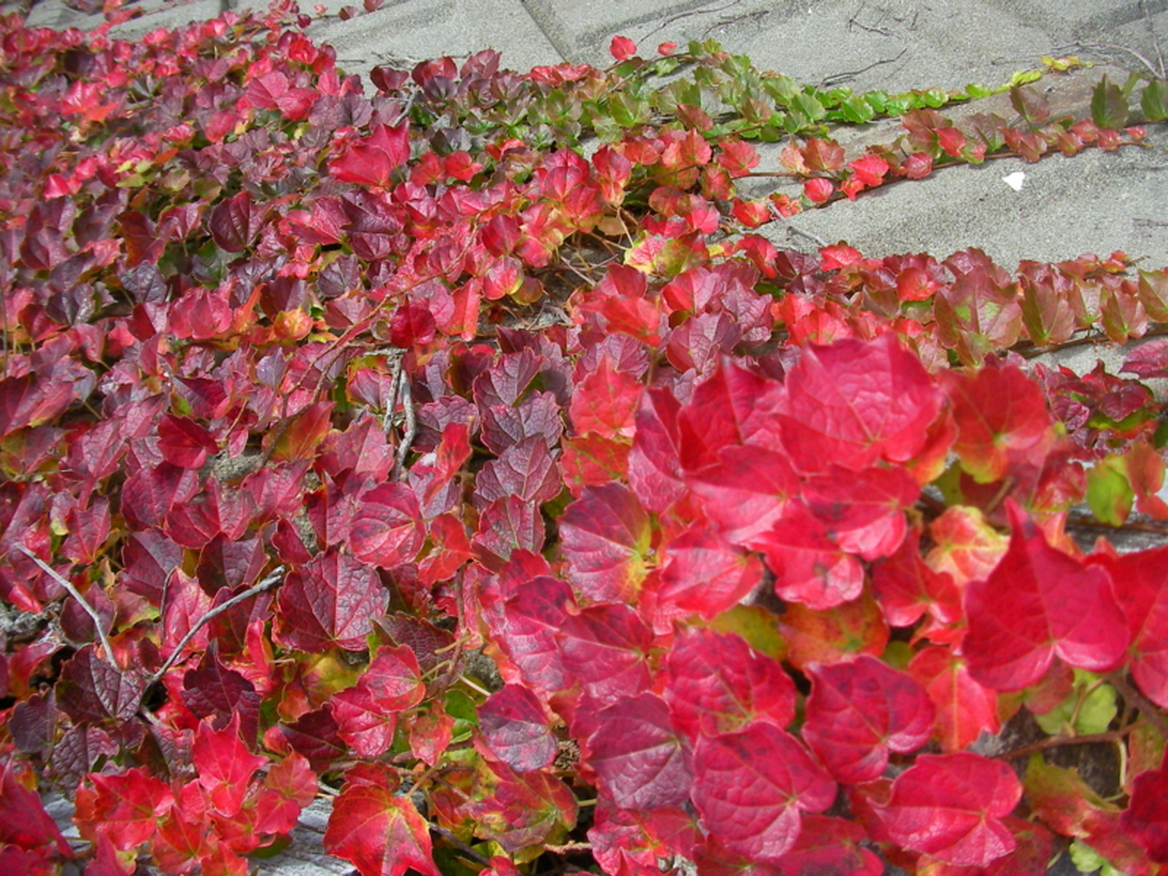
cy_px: 438
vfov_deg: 35.1
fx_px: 1383
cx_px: 584
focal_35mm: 41
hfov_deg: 45.8
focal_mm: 6.3
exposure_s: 1/238
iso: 50
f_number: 3.5
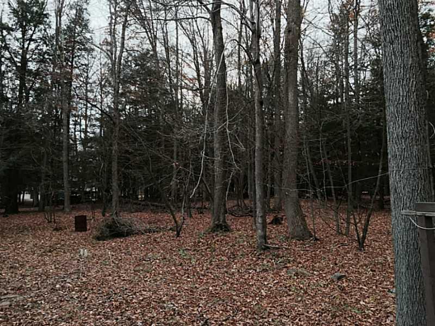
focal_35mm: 29
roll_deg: -1.9
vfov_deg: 48.2
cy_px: 163
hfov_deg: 61.7
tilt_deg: +8.1
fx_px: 364
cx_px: 218
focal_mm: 4.15
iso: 50
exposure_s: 1/120
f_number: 2.2
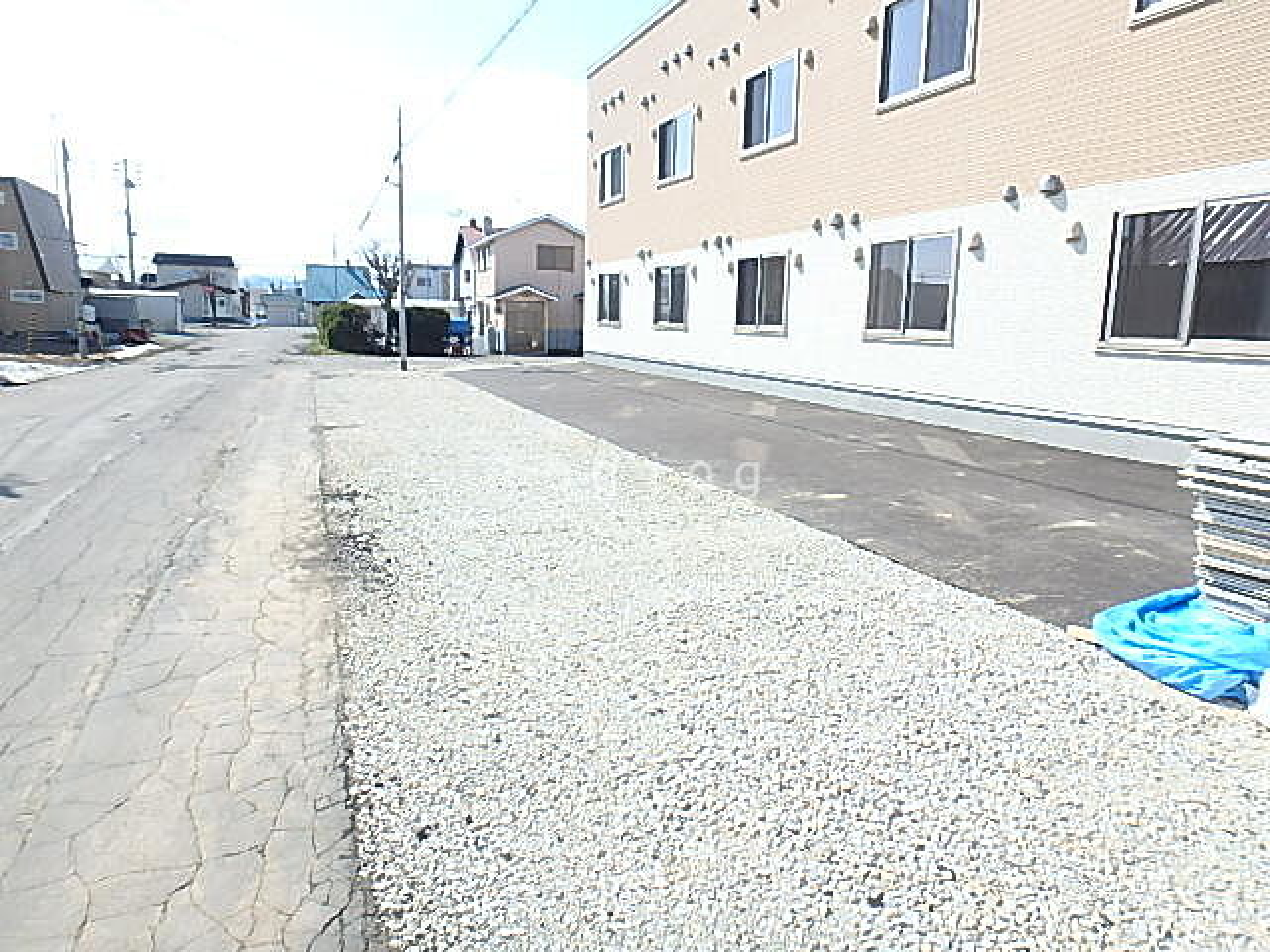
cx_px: 635
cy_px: 476
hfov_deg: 79.0
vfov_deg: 63.4
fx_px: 770
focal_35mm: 21
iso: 125
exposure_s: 1/640
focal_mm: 3.7
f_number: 3.5
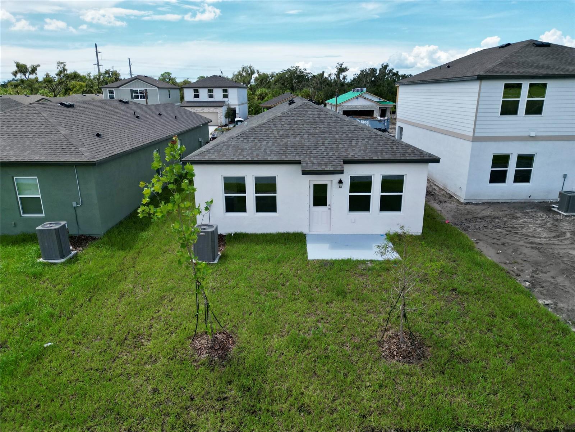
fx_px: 399
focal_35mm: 24
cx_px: 288
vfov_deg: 56.8
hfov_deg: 71.6
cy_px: 216
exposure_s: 1/3000
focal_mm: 6.72
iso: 200
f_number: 1.7
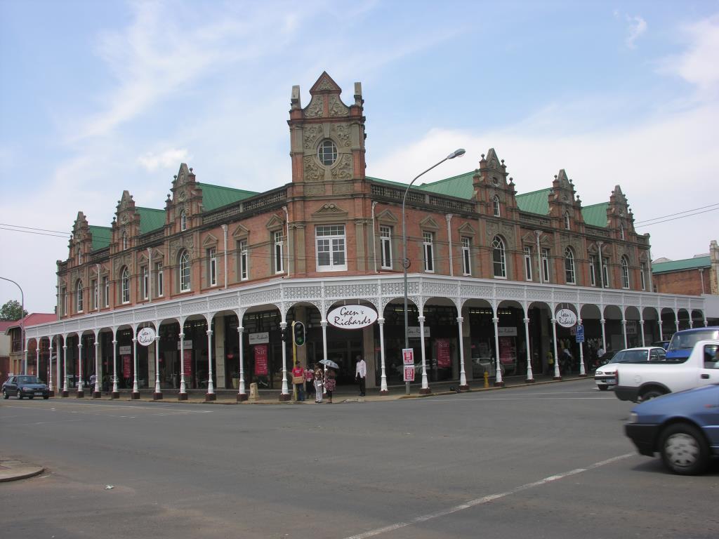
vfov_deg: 40.7
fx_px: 727
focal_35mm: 35
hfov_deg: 52.6
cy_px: 270
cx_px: 360
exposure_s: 1/196
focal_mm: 8.9
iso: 50
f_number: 6.3
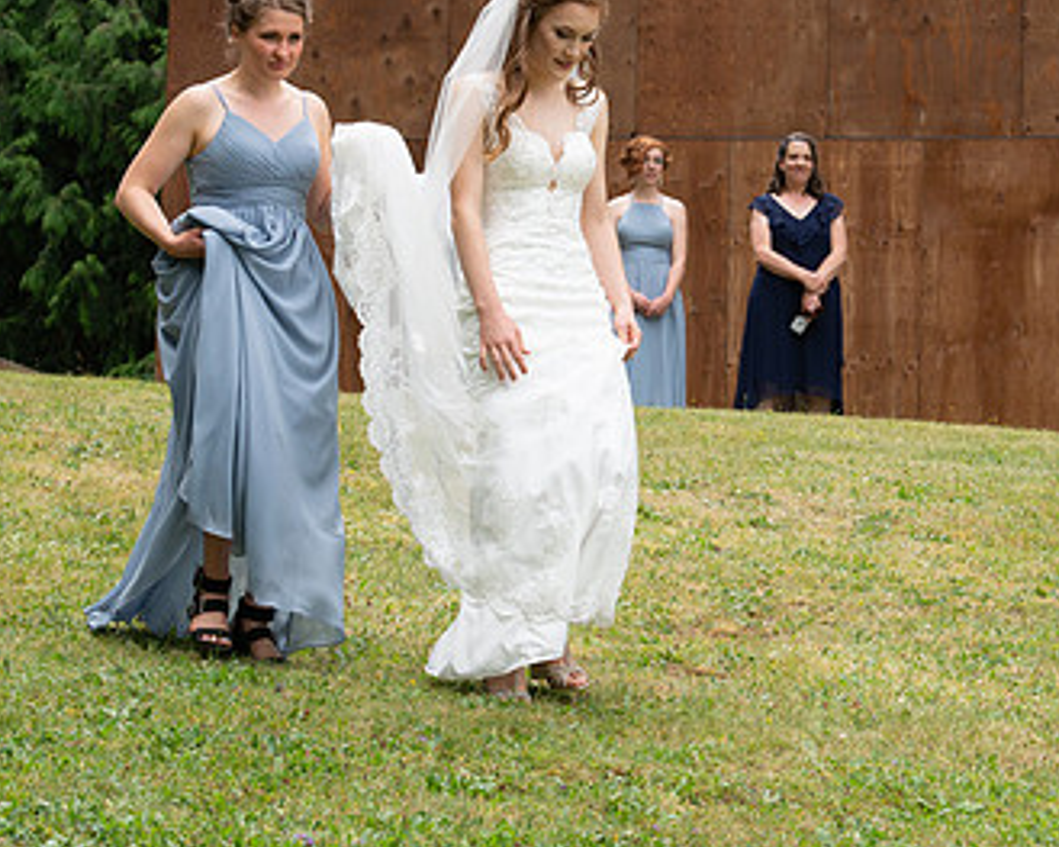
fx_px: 5452
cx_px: 599
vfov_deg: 8.9
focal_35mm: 174
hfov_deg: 11.1
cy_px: 250
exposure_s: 1/250
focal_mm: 105
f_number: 11
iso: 800
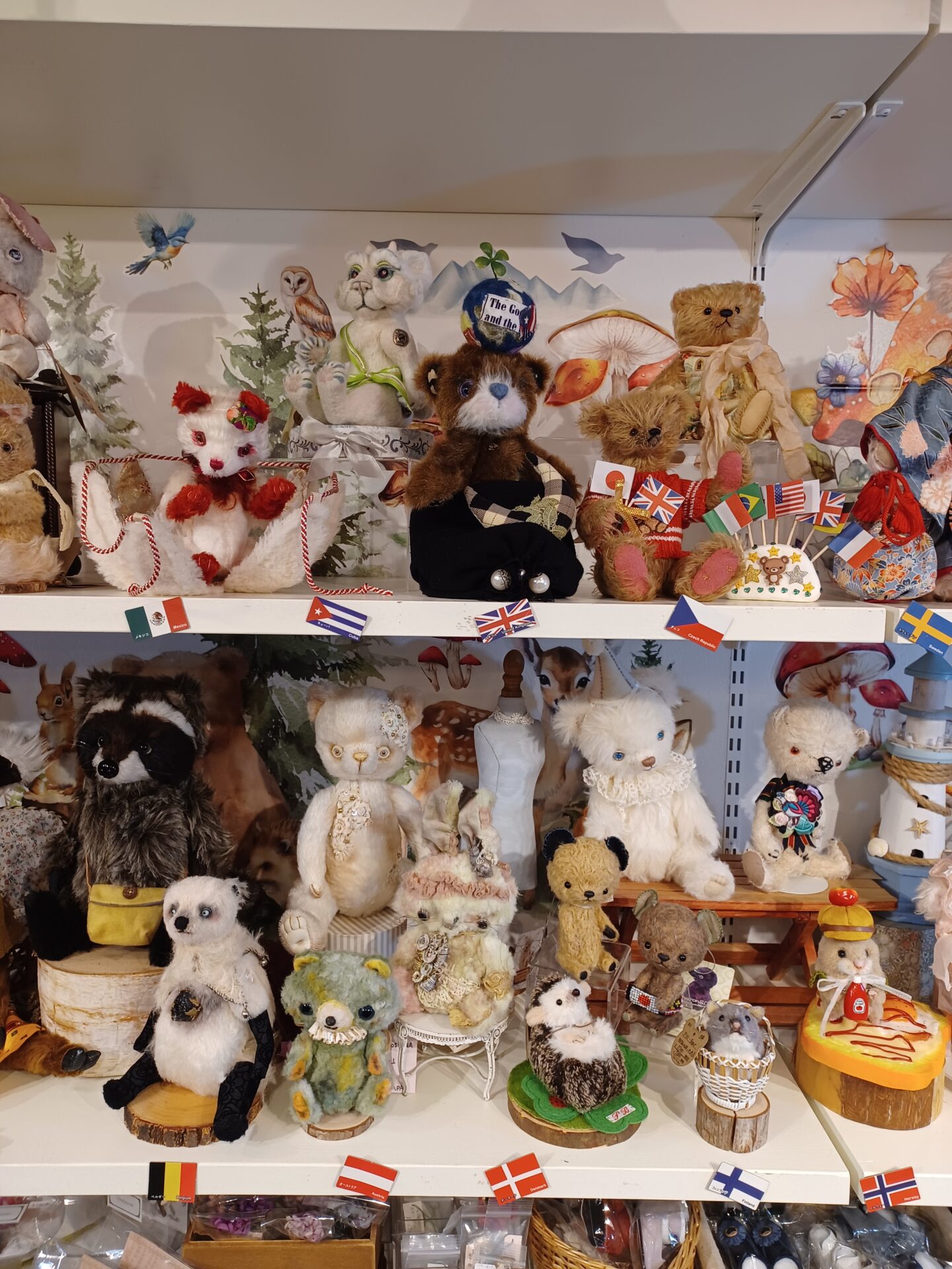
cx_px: 476
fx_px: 917
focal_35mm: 25
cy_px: 634
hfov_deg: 54.9
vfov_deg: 69.4
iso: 200
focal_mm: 4.6
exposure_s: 1/60
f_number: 1.8
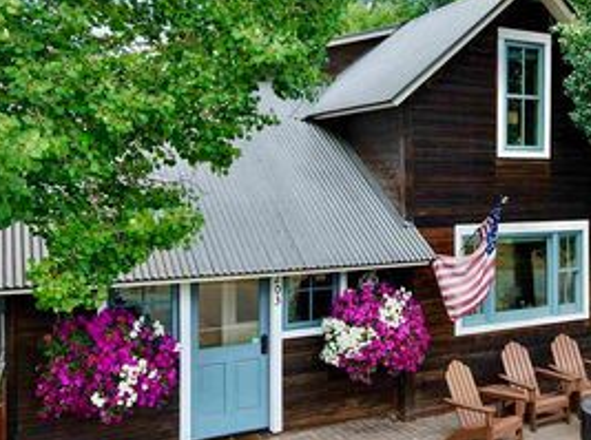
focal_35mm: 45
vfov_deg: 32.0
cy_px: 182
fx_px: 767
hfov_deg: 40.4
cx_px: 474
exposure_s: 1/500
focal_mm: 8.67
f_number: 1.8
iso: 100
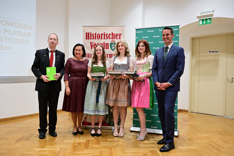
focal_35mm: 30
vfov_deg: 43.6
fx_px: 195
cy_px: 78
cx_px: 117
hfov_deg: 61.9
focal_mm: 30
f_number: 4
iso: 450
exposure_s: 1/30
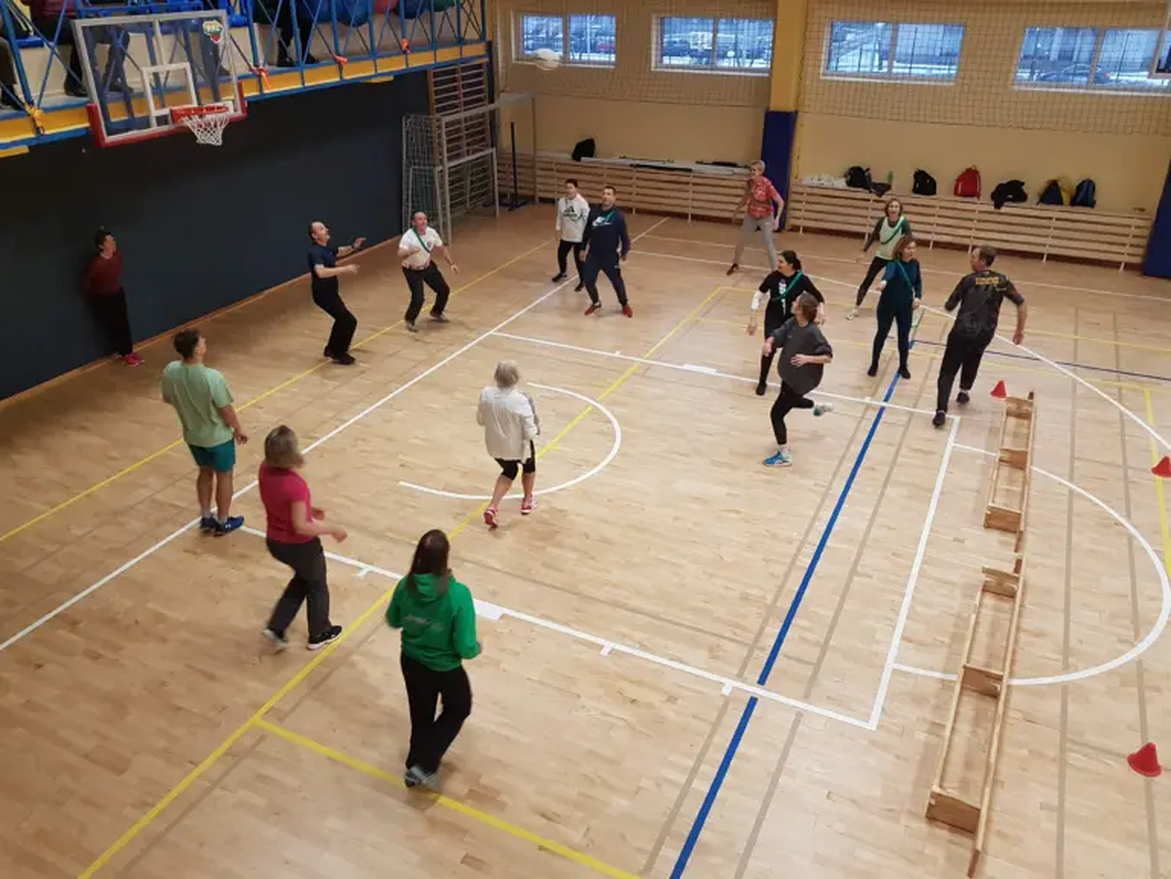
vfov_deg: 53.1
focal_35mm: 26
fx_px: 880
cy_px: 440
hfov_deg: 67.3
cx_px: 586
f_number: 1.7
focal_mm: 4.2
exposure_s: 1/100
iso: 125
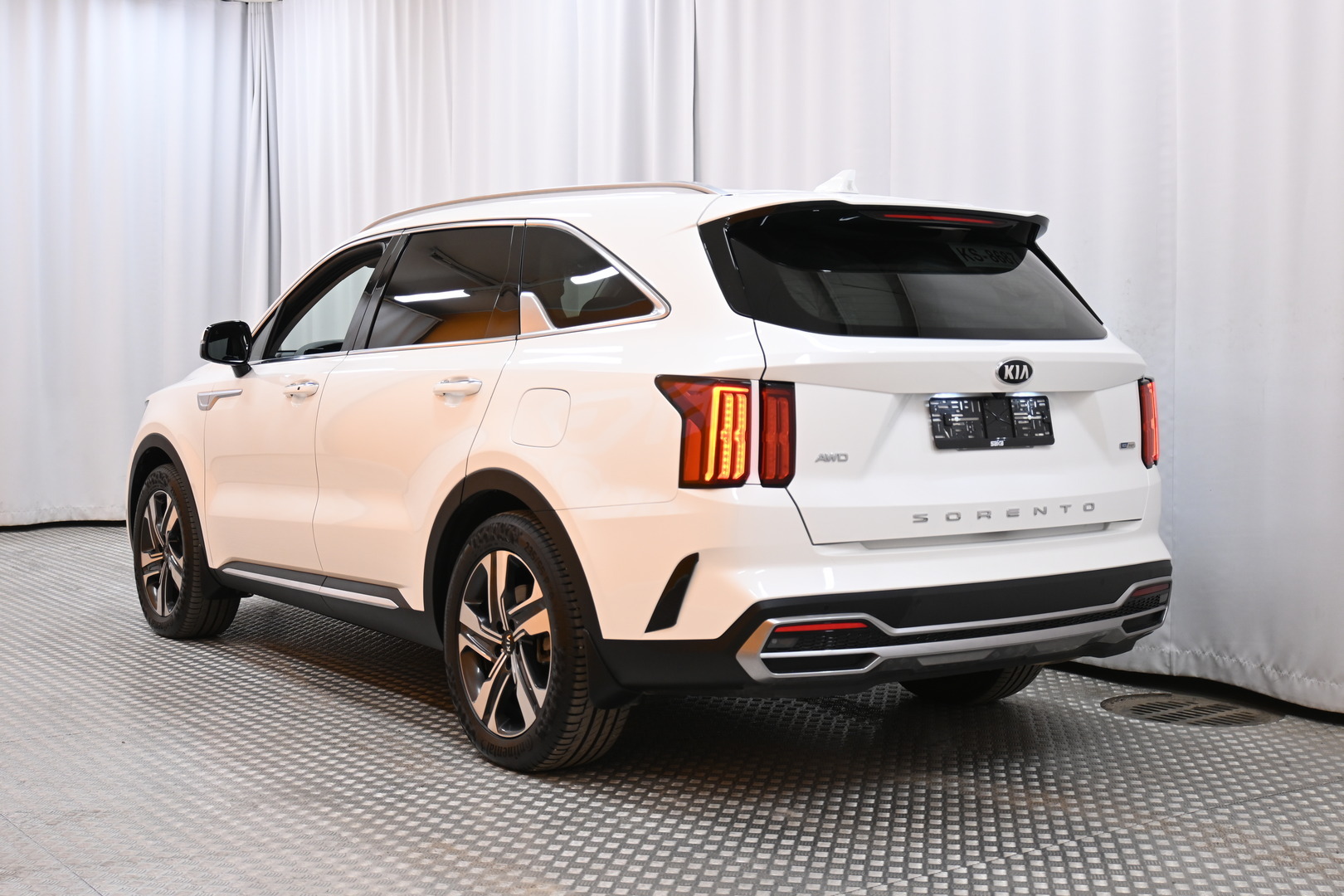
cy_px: 448
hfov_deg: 43.6
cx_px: 672
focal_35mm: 45
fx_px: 1680
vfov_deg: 29.9
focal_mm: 30
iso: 400
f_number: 4.8
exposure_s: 1/40
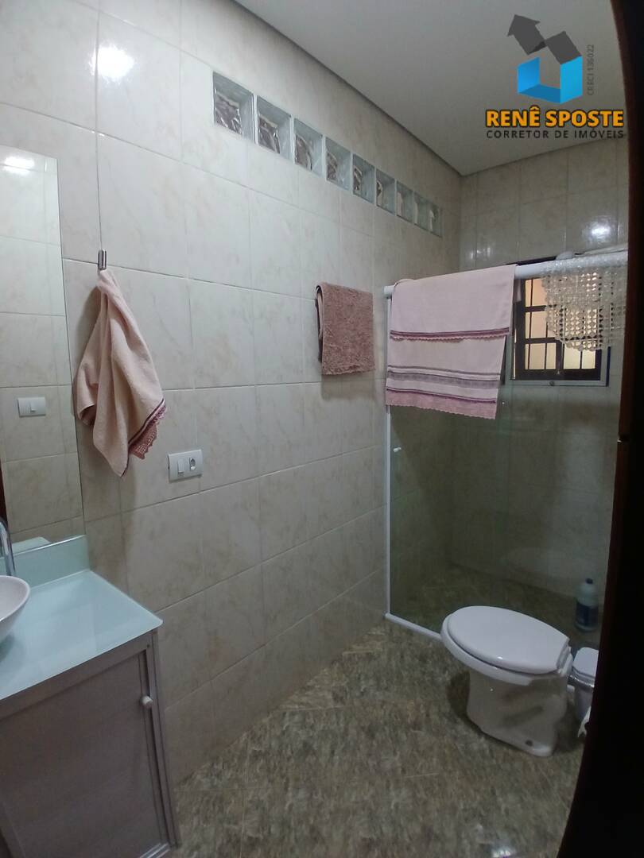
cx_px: 322
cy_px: 429
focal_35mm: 17
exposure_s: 1/30
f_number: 2.2
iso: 200
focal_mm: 1.4
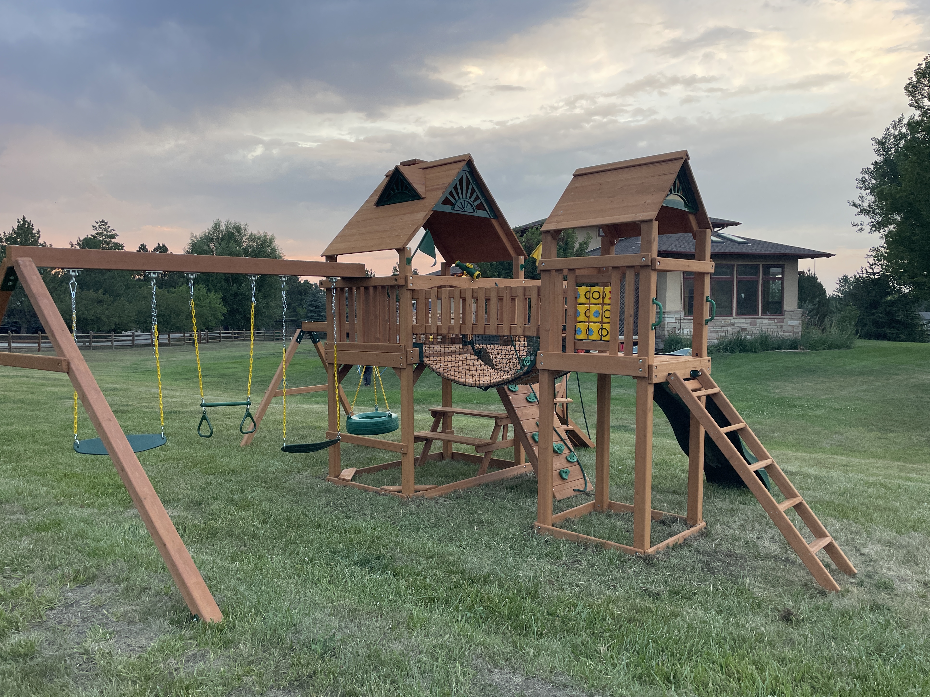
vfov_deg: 51.3
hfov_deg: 65.3
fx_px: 725
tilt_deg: -3.3
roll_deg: +0.3
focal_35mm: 27
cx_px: 457
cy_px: 358
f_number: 1.6
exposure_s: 1/121
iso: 100
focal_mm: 4.2
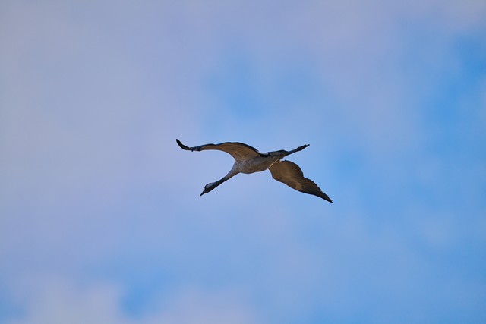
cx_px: 243
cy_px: 162
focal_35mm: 600
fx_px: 8101
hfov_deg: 3.4
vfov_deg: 2.3
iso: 160
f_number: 4
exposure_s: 1/4000
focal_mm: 600
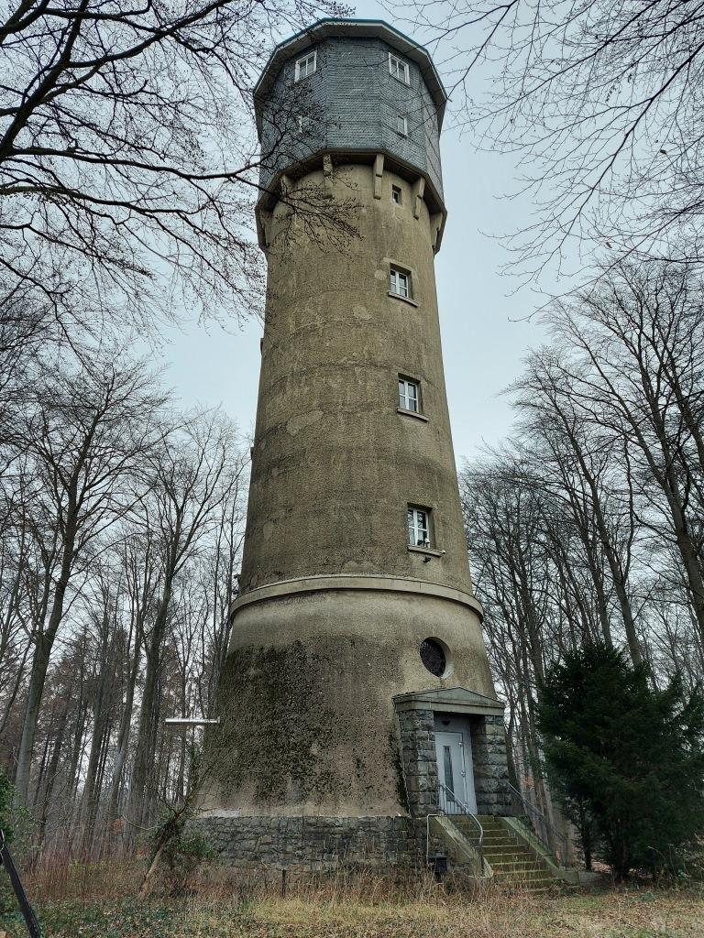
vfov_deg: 71.6
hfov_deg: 56.8
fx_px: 651
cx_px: 352
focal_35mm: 24
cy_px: 469
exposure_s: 1/199
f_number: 1.8
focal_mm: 5.23
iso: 32
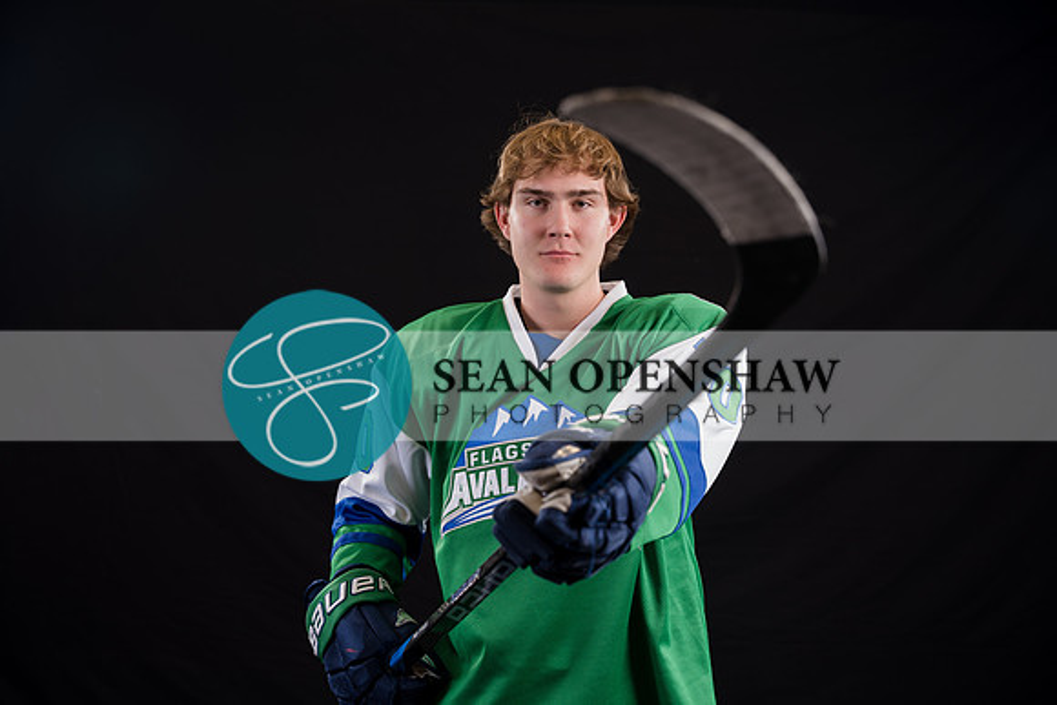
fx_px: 1454
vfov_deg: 27.3
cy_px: 352
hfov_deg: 40.0
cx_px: 528
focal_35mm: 50
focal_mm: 49.5
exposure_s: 1/160
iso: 80
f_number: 3.5
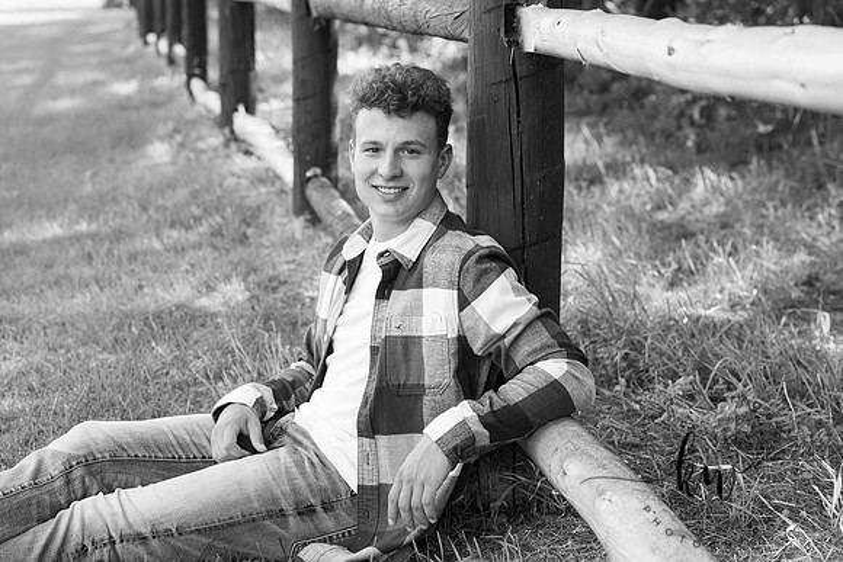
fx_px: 1639
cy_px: 281
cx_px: 422
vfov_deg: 19.5
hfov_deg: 28.8
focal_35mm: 70
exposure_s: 1/200
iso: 400
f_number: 5
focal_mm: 70
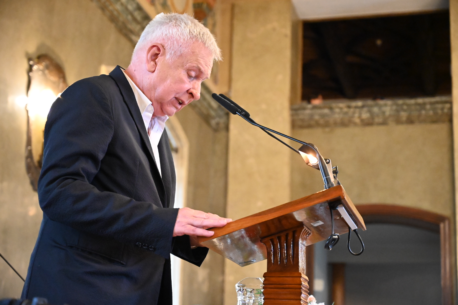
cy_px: 152
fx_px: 890
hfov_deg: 28.8
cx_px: 229
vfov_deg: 19.5
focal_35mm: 70
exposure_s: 1/250
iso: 16000
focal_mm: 70
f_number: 4.5
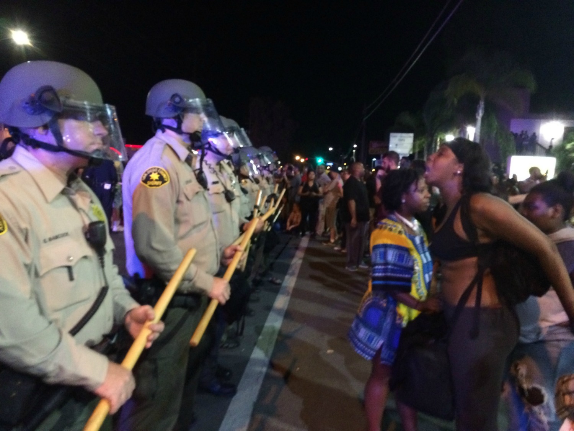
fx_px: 481
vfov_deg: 48.2
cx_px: 287
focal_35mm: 29
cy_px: 216
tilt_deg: -5.7
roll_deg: -2.4
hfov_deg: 61.7
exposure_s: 1/15
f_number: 2.2
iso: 320
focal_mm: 4.15
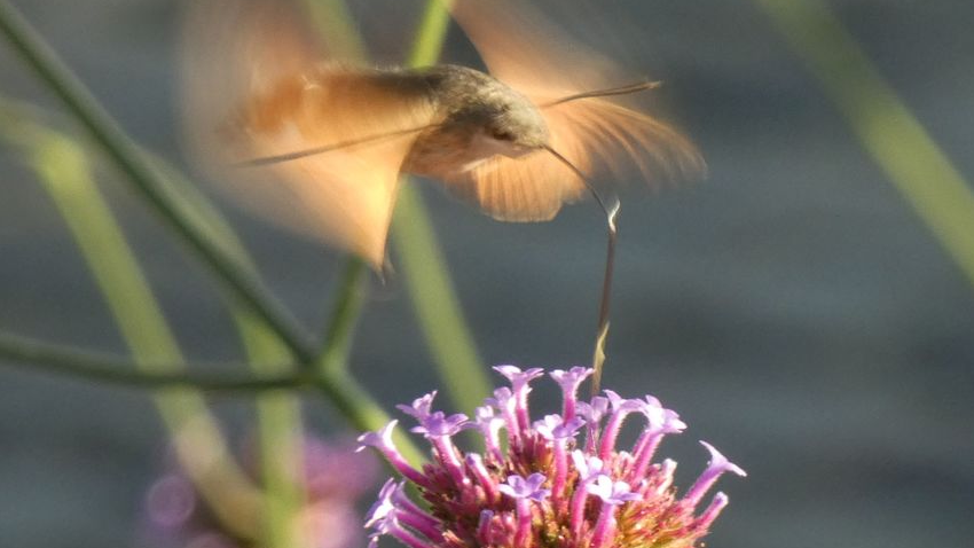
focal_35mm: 349
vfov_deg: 3.5
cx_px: 488
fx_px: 9013
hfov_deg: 6.2
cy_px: 299
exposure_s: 1/80
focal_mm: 57.2
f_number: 5.6
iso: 250
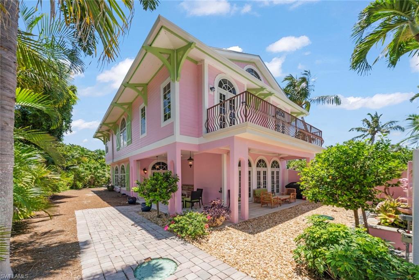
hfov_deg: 108.3
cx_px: 210
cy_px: 140
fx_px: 151
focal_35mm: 13
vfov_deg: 85.4
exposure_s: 1/320
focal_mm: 13
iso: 400
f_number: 11
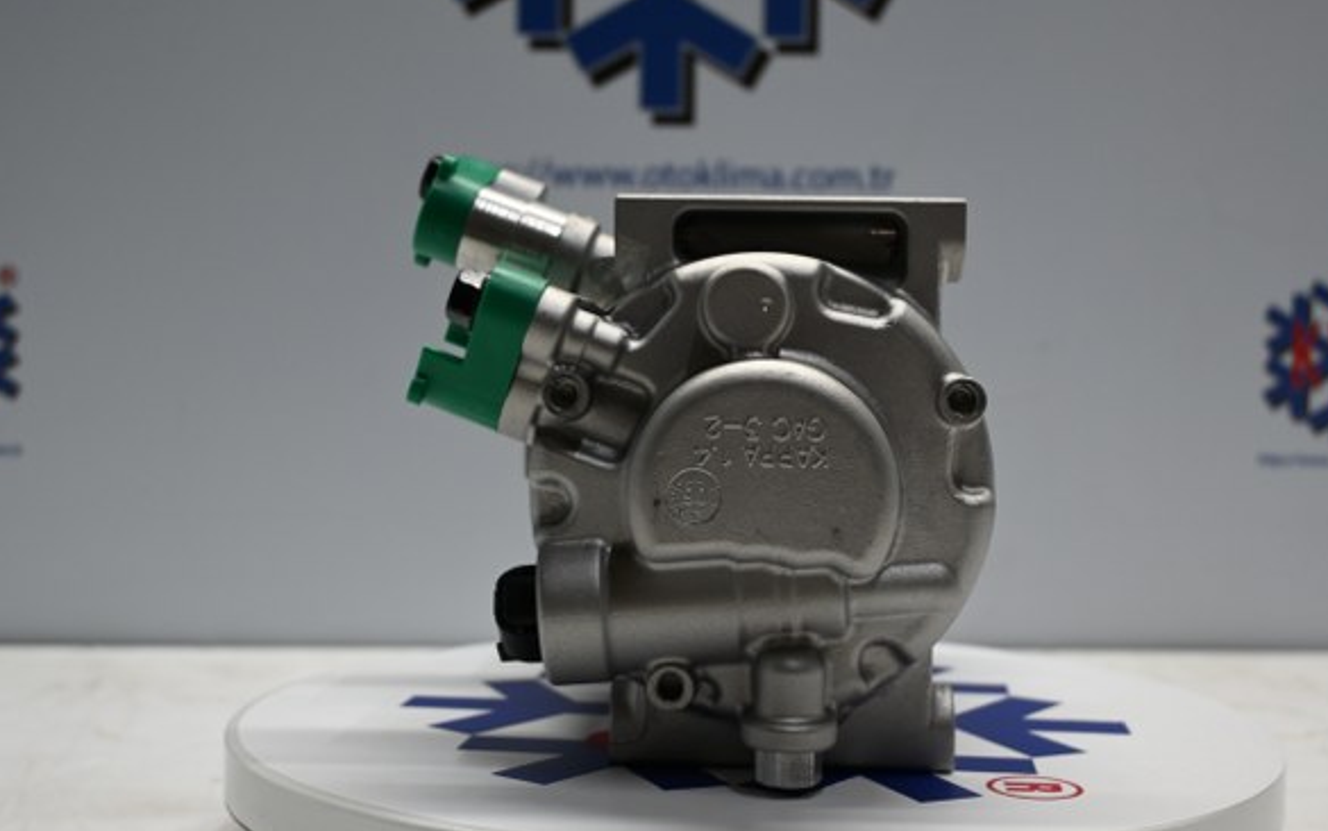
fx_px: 1702
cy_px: 397
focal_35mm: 47
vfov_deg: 27.4
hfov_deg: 42.6
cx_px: 663
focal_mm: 30
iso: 320
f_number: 4.8
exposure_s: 1/50
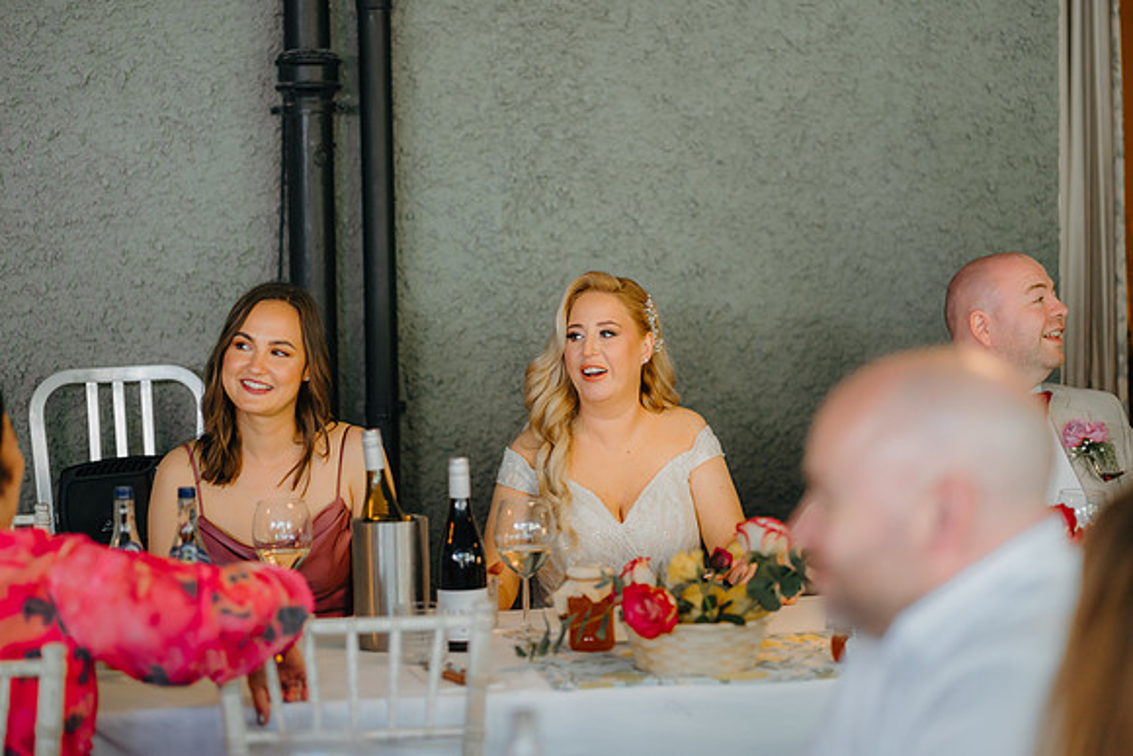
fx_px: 2718
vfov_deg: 15.8
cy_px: 378
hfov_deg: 23.5
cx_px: 566
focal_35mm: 86
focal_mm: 85
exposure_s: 1/200
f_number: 2
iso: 800
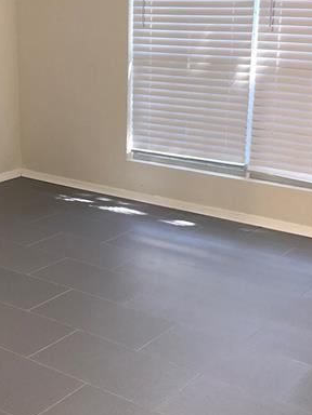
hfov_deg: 26.1
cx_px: 134
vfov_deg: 34.3
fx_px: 673
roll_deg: -1.1
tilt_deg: -15.9
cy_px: 214
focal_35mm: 56
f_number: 1.8
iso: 20
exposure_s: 1/31
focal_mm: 3.99
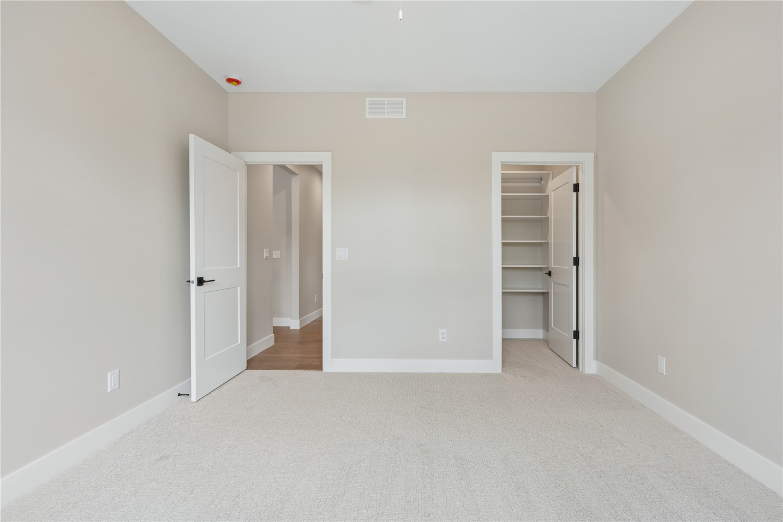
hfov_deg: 96.7
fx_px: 348
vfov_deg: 73.7
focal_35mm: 16
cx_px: 392
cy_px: 261
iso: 400
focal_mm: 16
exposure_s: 1/40
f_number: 9
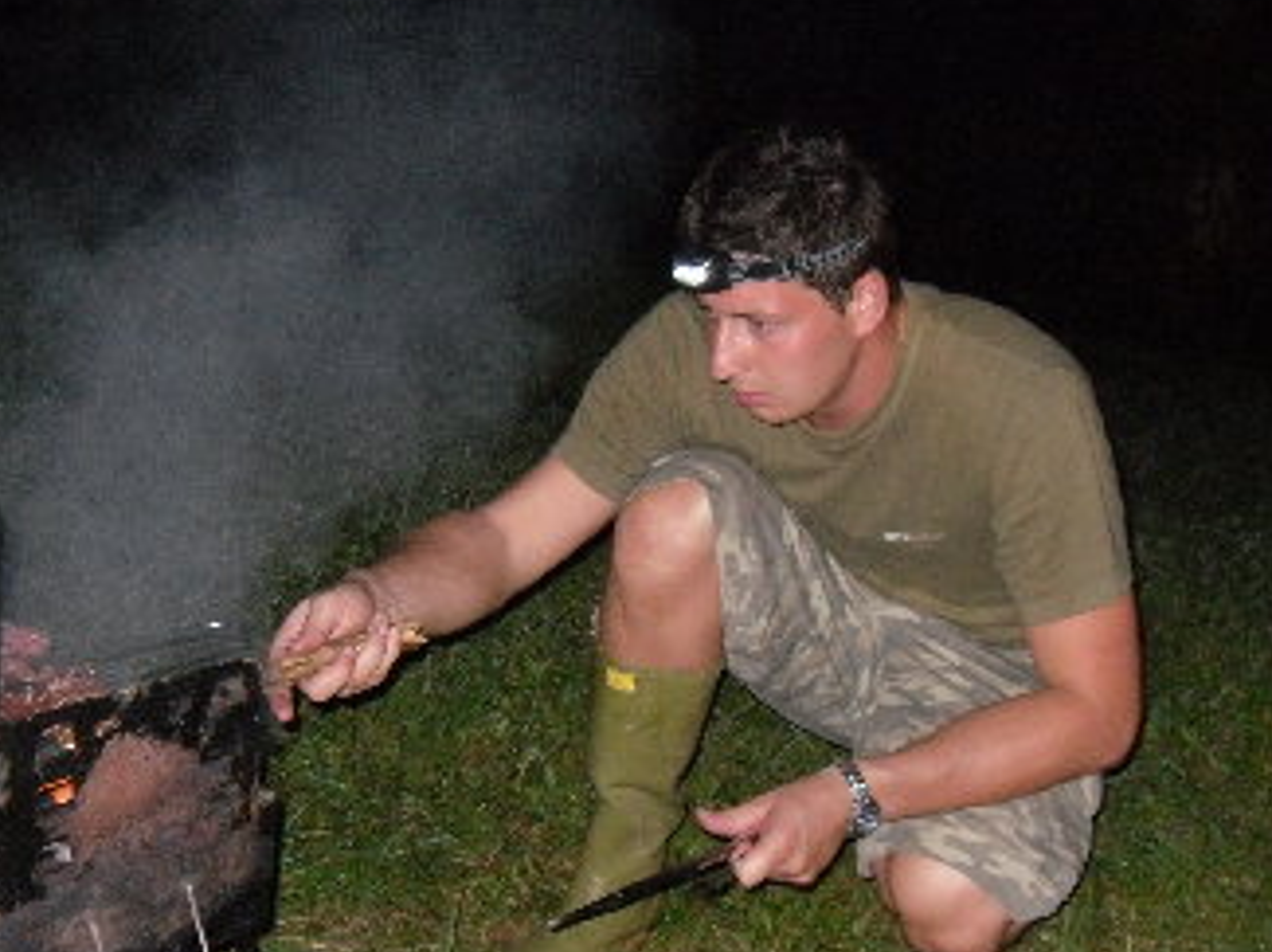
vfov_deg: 21.2
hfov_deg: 28.2
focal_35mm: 69
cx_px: 720
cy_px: 627
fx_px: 2533
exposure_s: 1/45
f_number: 3.5
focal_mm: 6.3
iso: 400
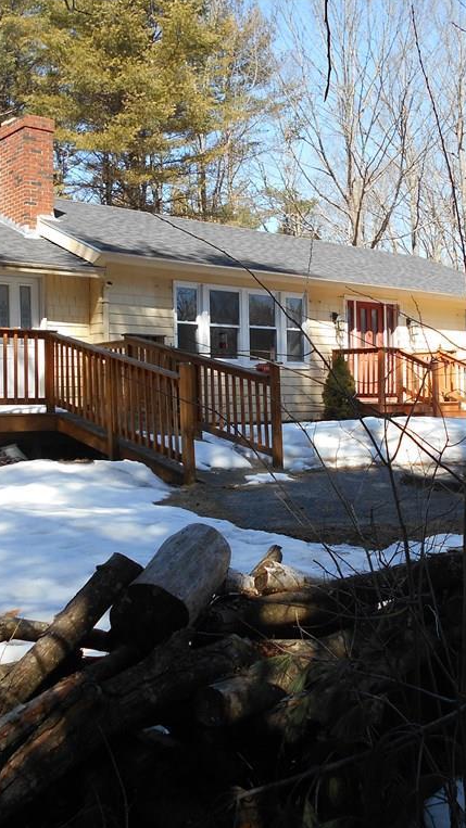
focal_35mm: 38
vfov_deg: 52.8
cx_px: 267
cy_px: 413
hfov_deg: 31.1
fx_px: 835
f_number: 3.2
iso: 80
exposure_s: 1/320
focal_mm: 4.6
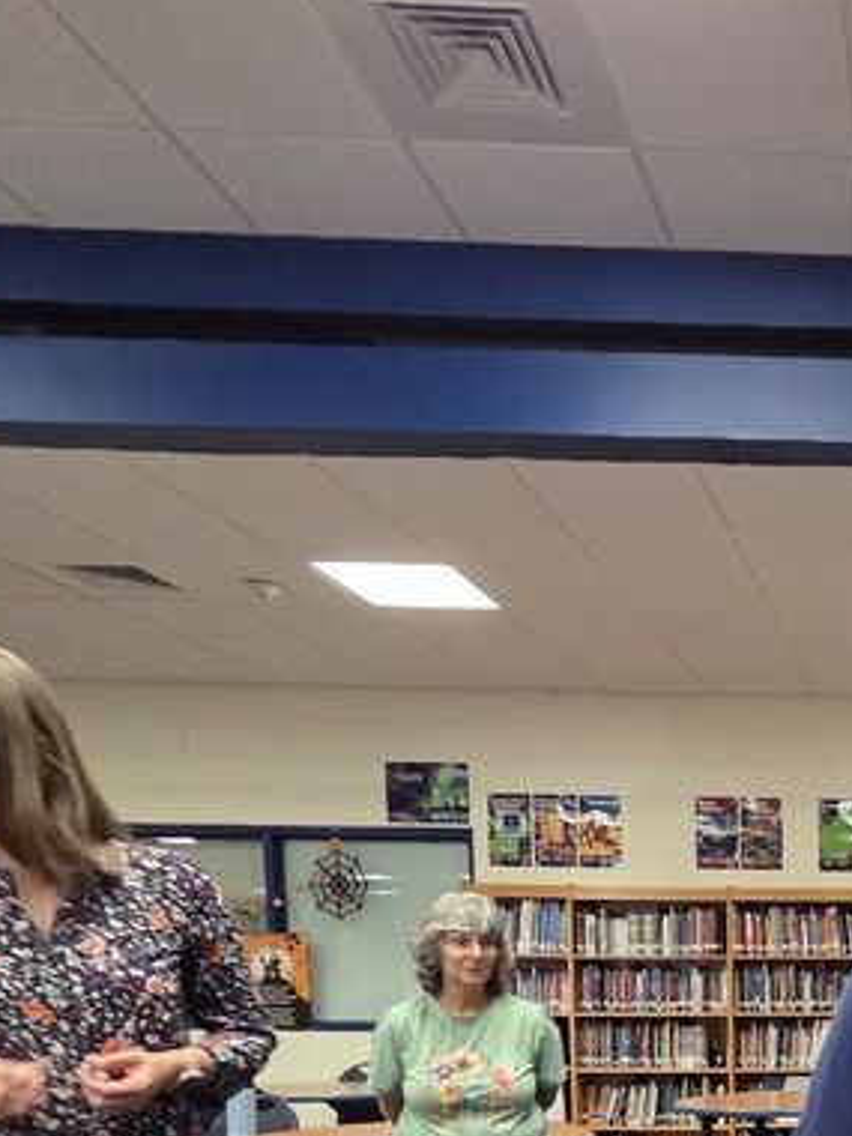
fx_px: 1149
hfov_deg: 33.4
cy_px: 1088
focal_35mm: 35
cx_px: 1013
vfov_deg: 45.8
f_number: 2.2
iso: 500
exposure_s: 1/60
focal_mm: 2.2
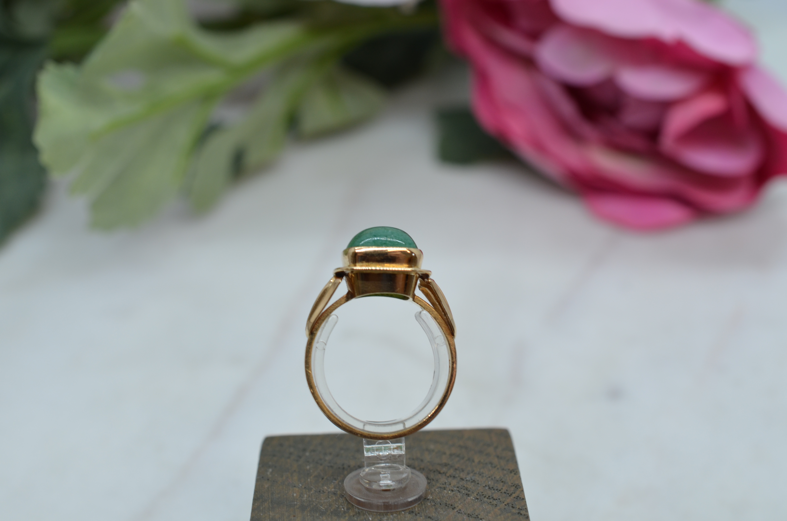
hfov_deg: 33.5
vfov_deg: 22.5
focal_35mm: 60
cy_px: 260
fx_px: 1309
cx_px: 394
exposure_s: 1/60
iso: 250
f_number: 8
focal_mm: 40
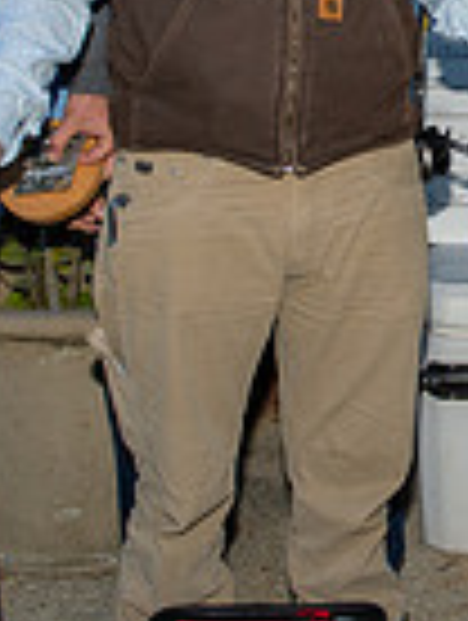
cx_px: 567
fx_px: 2031
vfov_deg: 17.2
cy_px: 81
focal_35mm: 113
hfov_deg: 12.8
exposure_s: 1/200
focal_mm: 28
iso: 125
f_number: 5
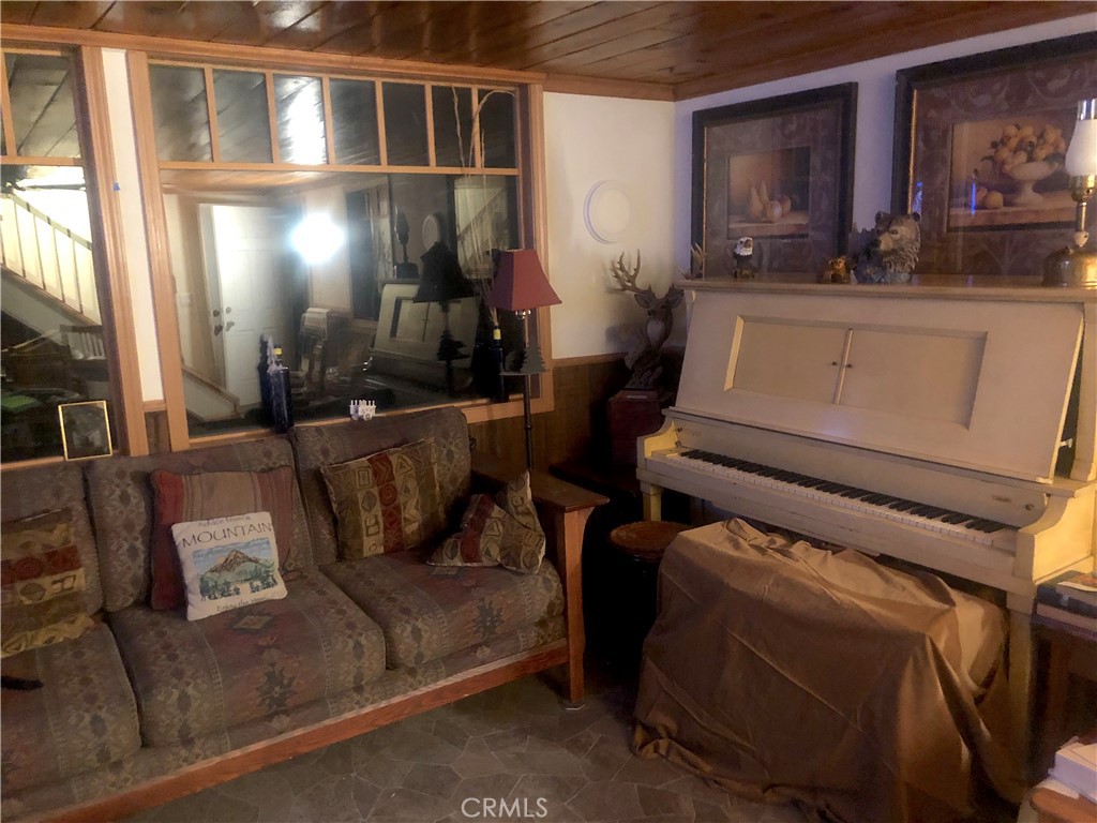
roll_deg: +2.4
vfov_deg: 49.7
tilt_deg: -13.2
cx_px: 548
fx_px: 887
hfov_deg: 63.4
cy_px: 412
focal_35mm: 28
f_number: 1.8
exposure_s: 1/4
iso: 200
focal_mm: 4
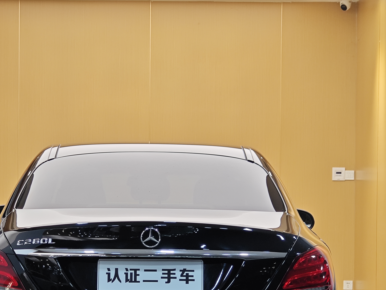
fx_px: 1461
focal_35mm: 131
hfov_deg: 15.0
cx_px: 149
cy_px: 242
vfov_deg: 11.3
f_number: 1.8
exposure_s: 1/100
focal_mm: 9.87
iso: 100
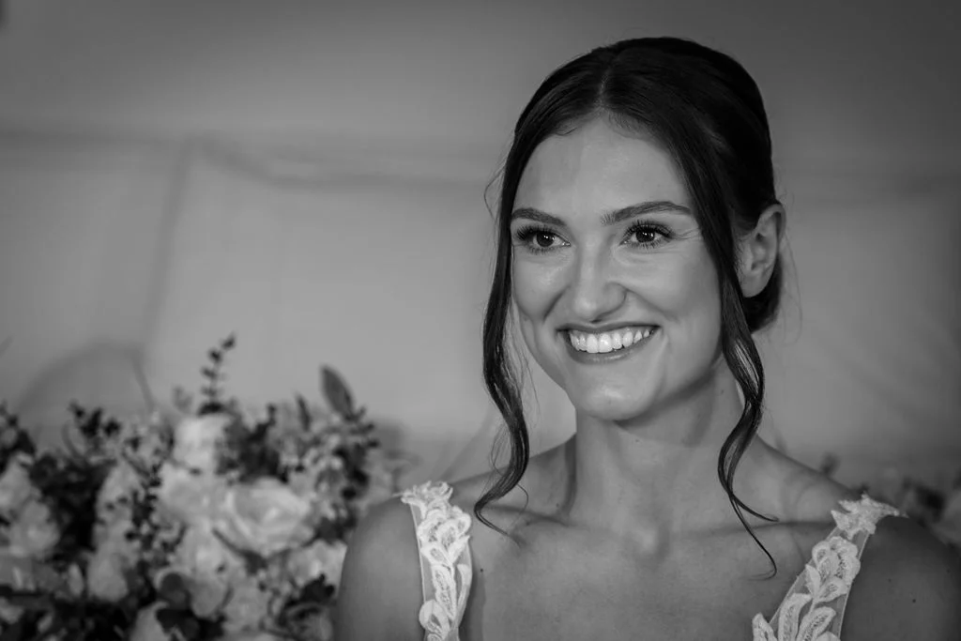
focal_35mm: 92
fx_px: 2460
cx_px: 590
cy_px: 380
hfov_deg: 22.1
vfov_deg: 14.8
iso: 640
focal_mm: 66
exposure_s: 1/200
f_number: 2.8
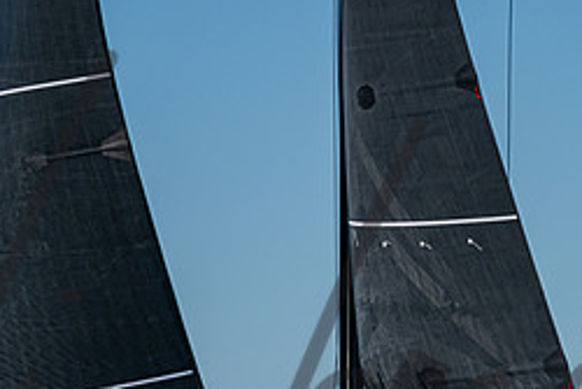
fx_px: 8427
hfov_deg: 4.0
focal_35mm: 521
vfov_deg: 2.6
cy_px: 432
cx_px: 405
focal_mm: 200
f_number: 5.6
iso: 400
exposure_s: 1/6400
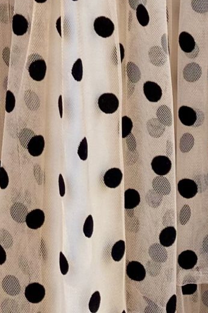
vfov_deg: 14.0
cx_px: -78
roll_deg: -0.9
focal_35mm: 134
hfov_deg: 10.0
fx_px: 1163
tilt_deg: -5.4
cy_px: -210
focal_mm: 4.25
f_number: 1.8
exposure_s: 1/121
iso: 40
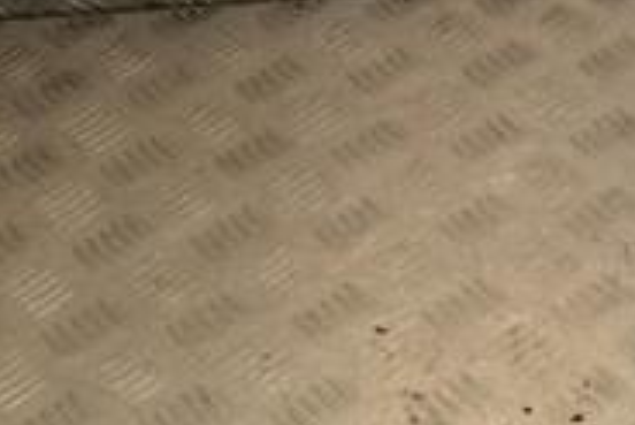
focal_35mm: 88
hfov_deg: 20.7
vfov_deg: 14.3
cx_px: 859
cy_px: 684
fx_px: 1553
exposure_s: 1/200
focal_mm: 18
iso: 800
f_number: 10
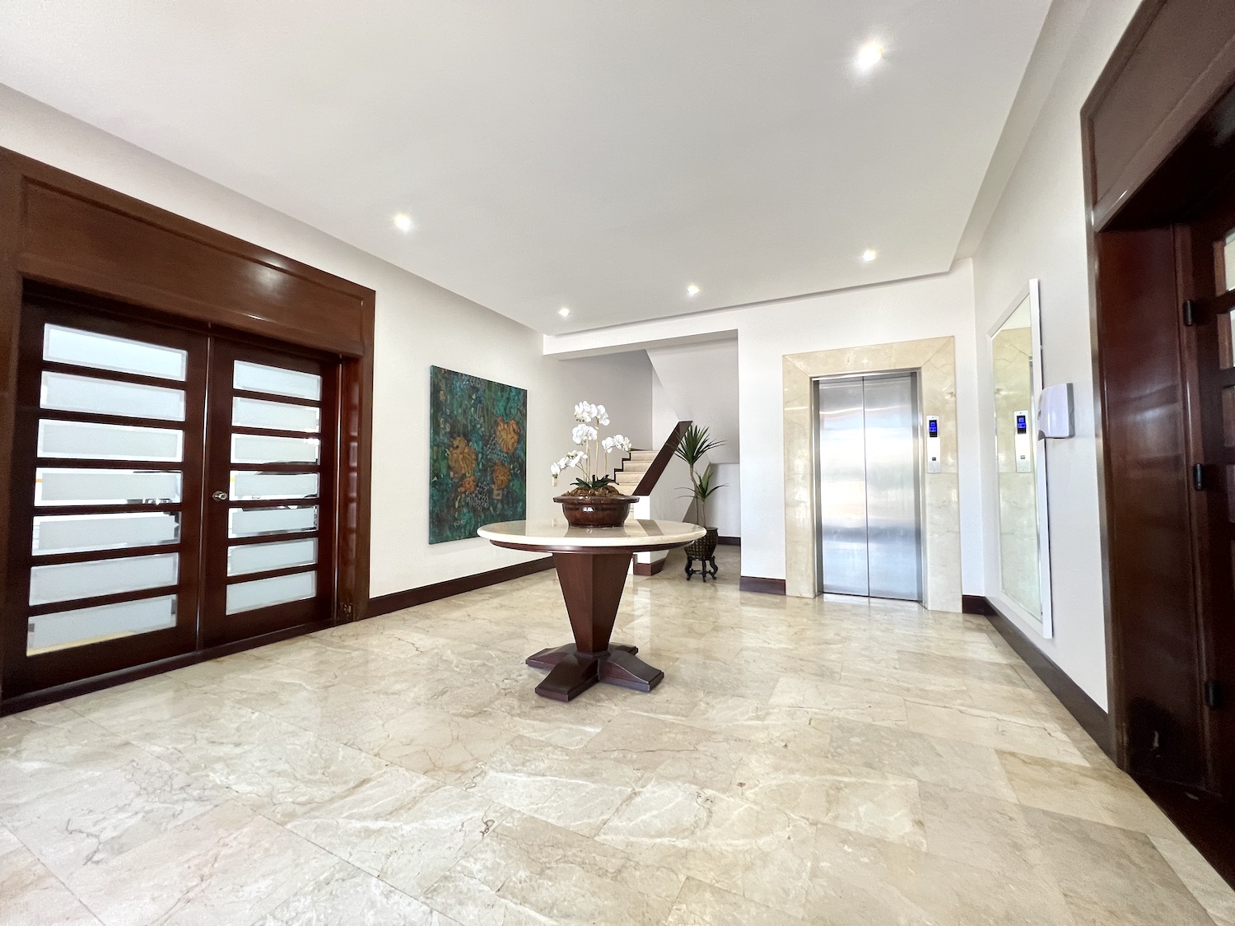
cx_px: 618
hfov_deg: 106.2
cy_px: 463
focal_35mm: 13
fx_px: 464
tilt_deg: +2.8
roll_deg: +0.2
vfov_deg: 89.9
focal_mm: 1.57
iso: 320
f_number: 1.8
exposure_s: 1/60
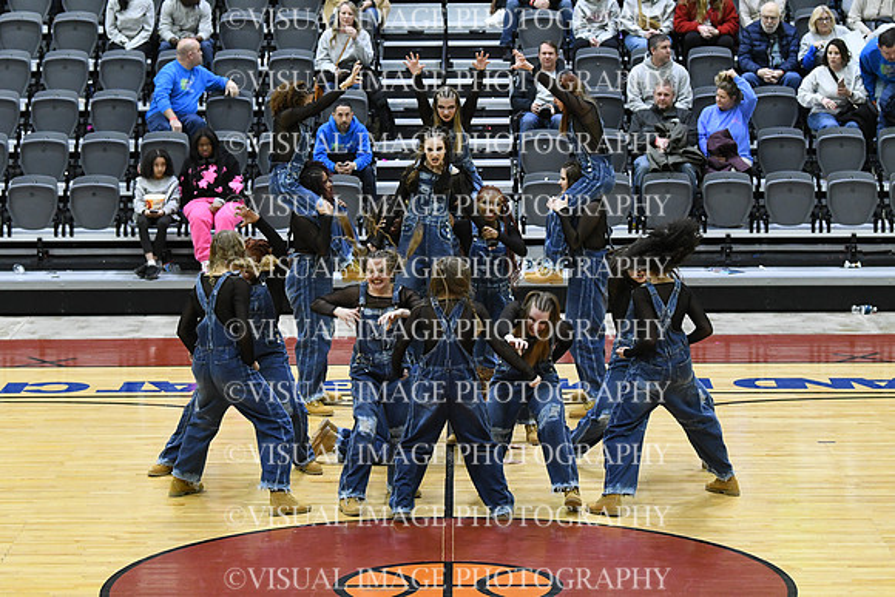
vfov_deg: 10.6
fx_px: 3208
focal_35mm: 129
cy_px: 298
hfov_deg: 15.9
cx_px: 448
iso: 4000
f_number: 4
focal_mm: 86
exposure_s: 1/250
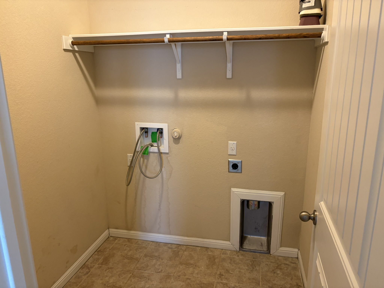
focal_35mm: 26
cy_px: 144
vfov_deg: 53.1
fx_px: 288
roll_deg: +1.7
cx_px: 192
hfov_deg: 67.3
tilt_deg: -13.9
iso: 200
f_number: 1.6
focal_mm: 5.96
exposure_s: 1/60
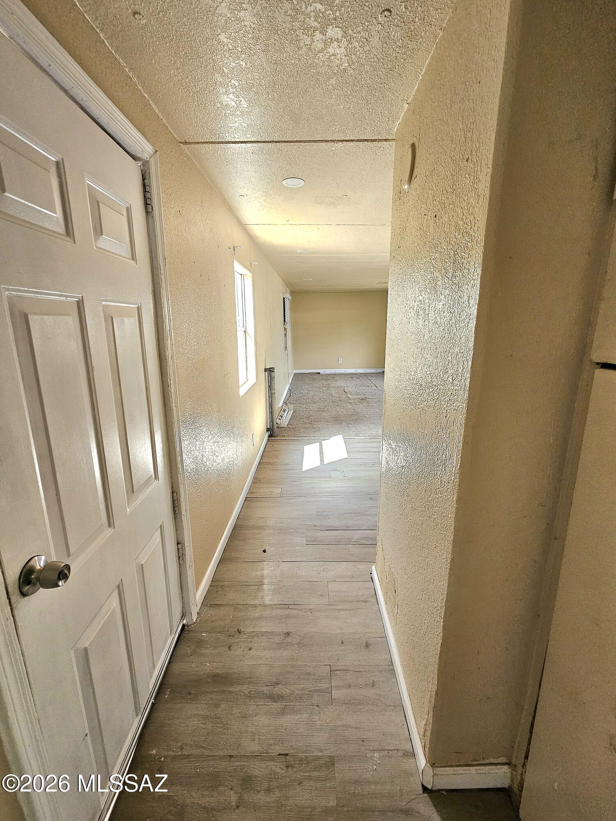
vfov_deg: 106.2
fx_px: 308
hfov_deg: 89.9
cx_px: 308
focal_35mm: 13
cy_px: 410
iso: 160
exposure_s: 1/77.5
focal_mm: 2.2
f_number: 2.2
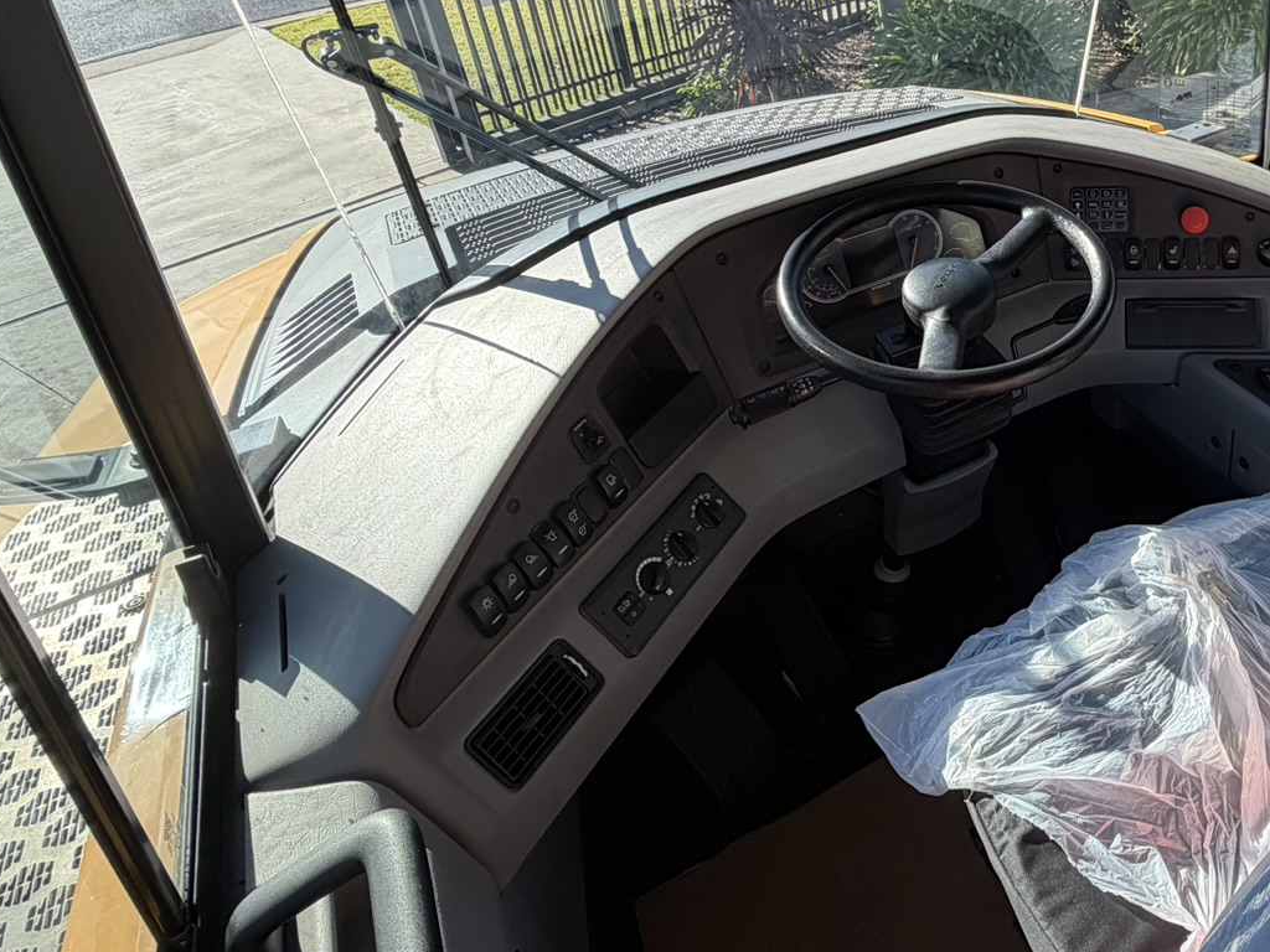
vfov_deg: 47.7
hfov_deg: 57.1
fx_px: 1027
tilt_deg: -28.9
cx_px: 1073
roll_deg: -0.7
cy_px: 228
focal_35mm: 28
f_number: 2.2
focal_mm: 2.22
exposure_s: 1/502
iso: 50
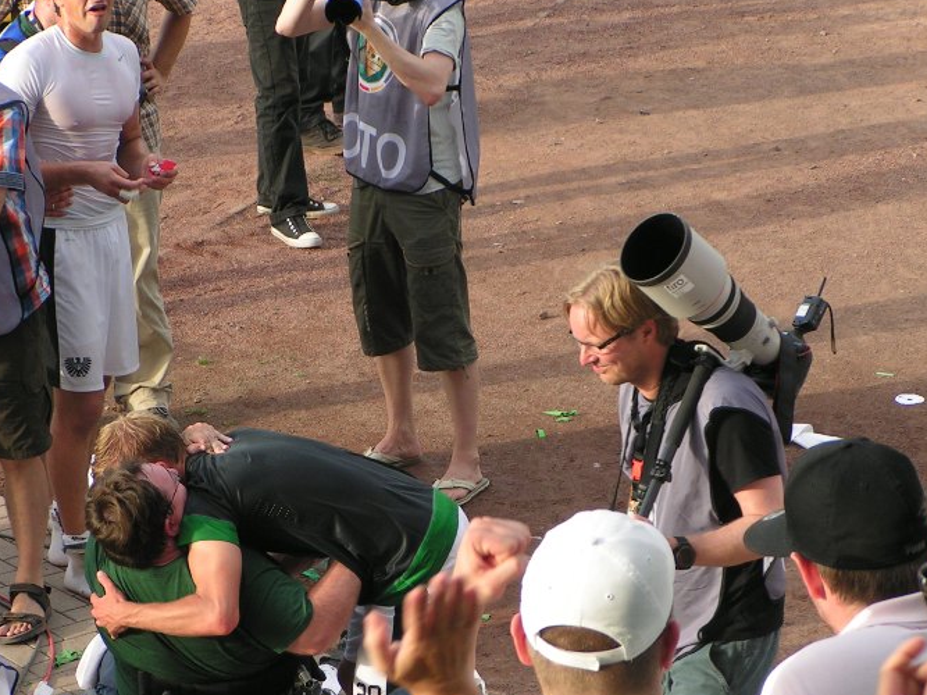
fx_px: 4819
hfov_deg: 11.0
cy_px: 399
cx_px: 407
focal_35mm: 180
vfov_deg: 8.2
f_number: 4.5
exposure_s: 1/200
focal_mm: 22.9
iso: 50
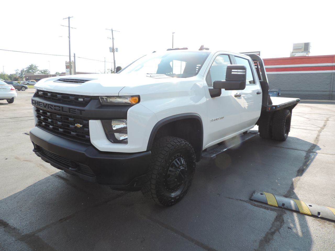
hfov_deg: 71.6
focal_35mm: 24
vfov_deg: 56.8
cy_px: 126
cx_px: 168
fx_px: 232
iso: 80
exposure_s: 1/400
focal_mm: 4.3
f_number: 3
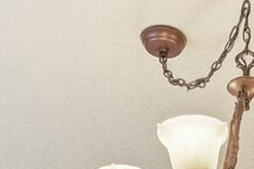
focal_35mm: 128
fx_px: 902
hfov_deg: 15.5
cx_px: 293
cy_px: 583
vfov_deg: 8.2
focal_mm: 17
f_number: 8
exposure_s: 1/15
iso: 1100
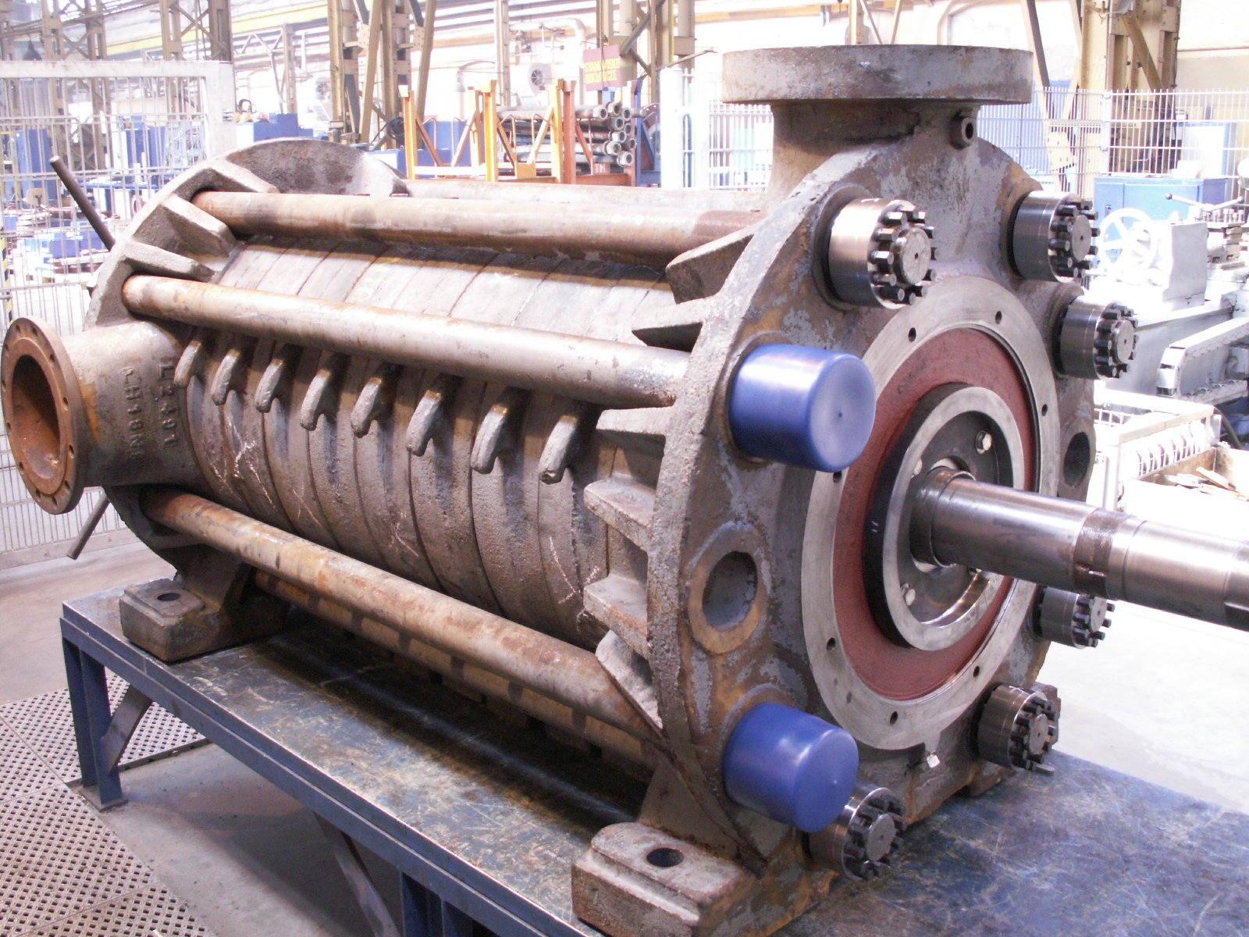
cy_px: 468
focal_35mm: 35
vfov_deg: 40.7
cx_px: 624
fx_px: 1263
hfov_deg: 52.6
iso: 160
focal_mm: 5.86
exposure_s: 1/20
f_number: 2.8
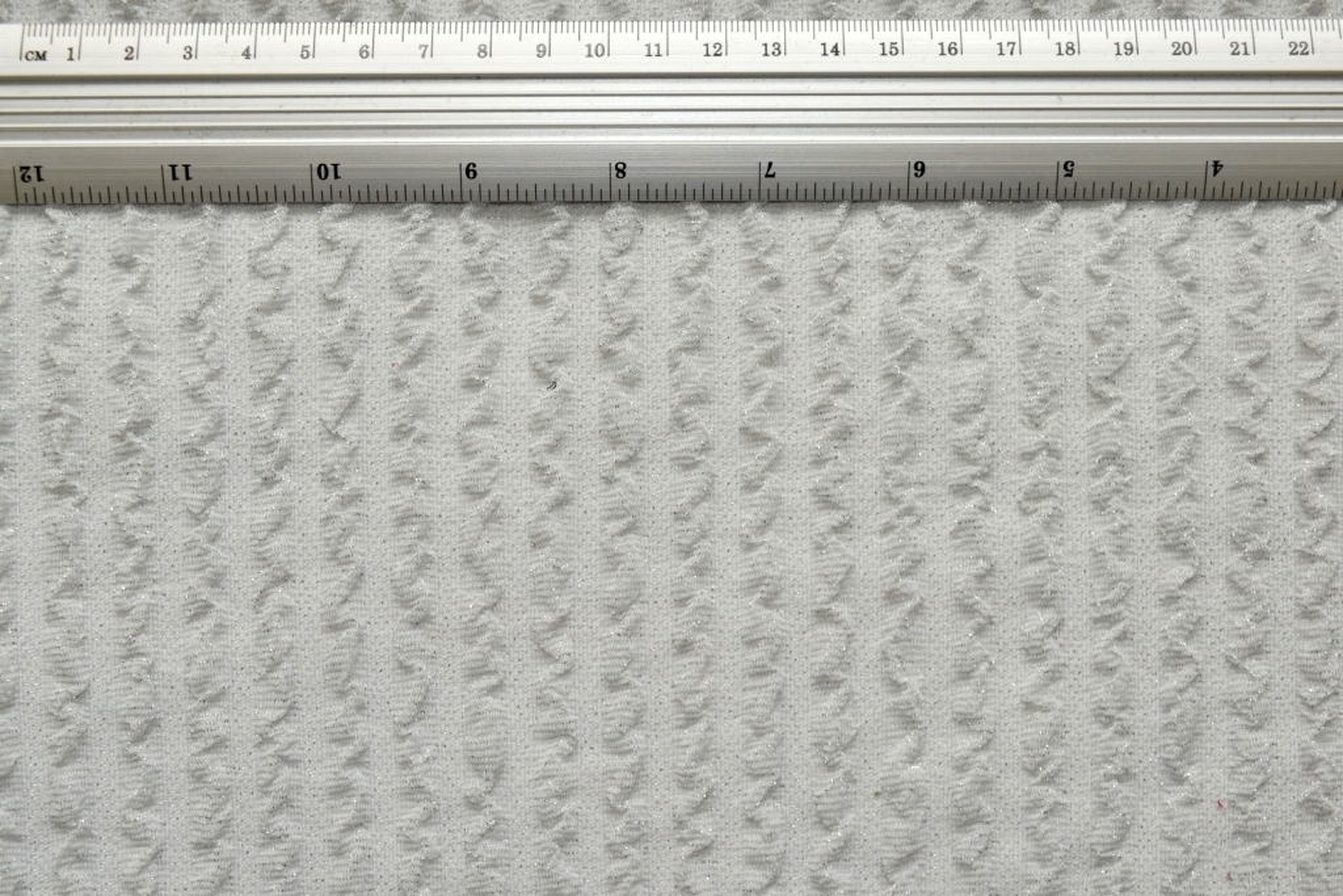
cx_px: 672
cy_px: 448
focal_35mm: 52
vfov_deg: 25.8
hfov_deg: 37.8
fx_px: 1959
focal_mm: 35
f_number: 8
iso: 160
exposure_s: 1/160
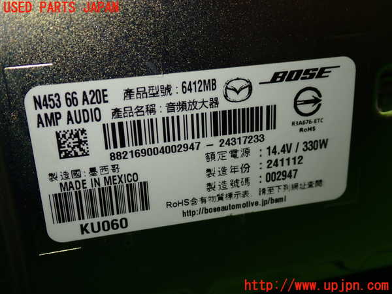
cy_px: 147
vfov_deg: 32.9
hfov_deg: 42.9
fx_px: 498
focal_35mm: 44
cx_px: 196
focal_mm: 7.84
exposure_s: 1/80
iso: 125
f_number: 2.9
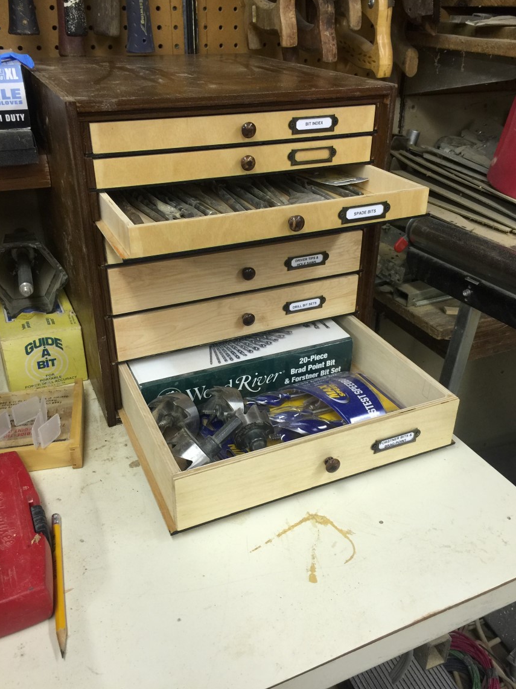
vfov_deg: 60.0
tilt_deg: -27.9
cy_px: 340
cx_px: 262
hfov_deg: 46.8
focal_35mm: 30
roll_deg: -0.2
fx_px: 597
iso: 40
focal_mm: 4.15
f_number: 2.2
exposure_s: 1/30
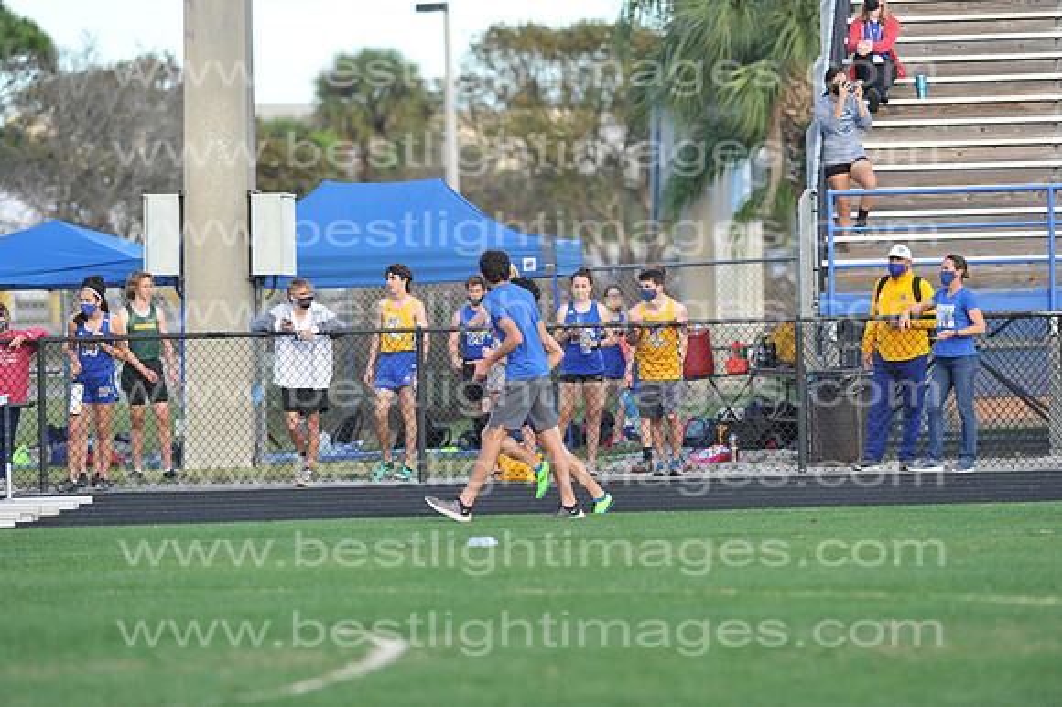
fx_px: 8845
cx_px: 531
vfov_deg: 4.6
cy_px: 354
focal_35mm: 300
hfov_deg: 6.9
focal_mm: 300
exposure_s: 1/1250
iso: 800
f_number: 4.5
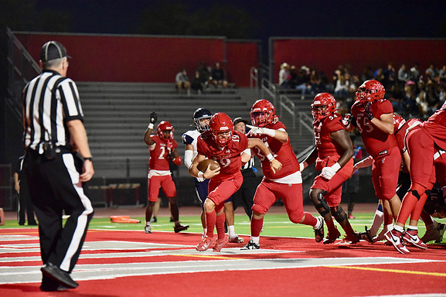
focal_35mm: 166
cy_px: 149
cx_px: 223
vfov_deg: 8.3
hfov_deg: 12.4
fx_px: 2055
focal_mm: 165
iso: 12800
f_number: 2.8
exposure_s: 1/1000
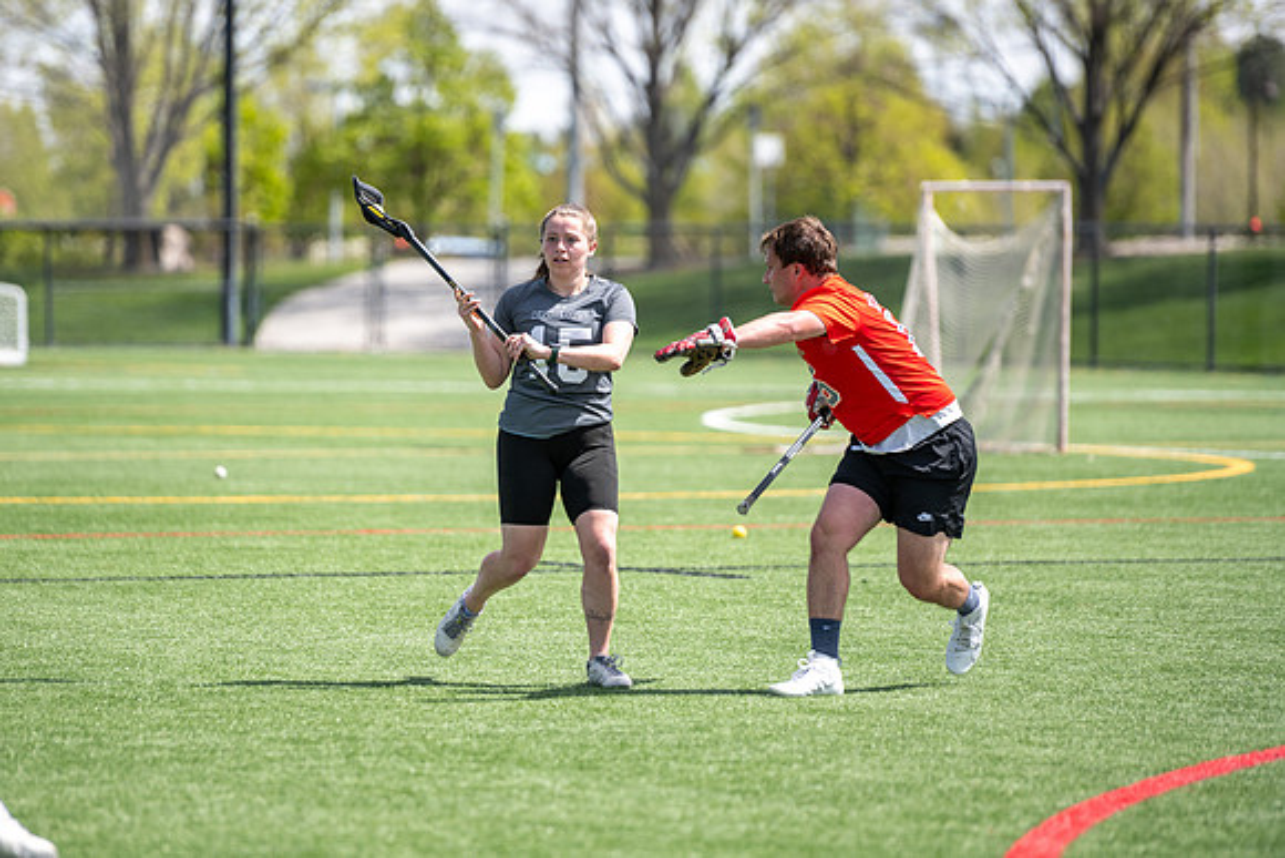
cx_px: 573
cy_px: 437
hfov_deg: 9.3
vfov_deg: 6.2
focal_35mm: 222
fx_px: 7924
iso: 100
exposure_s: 1/2000
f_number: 2.8
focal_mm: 200
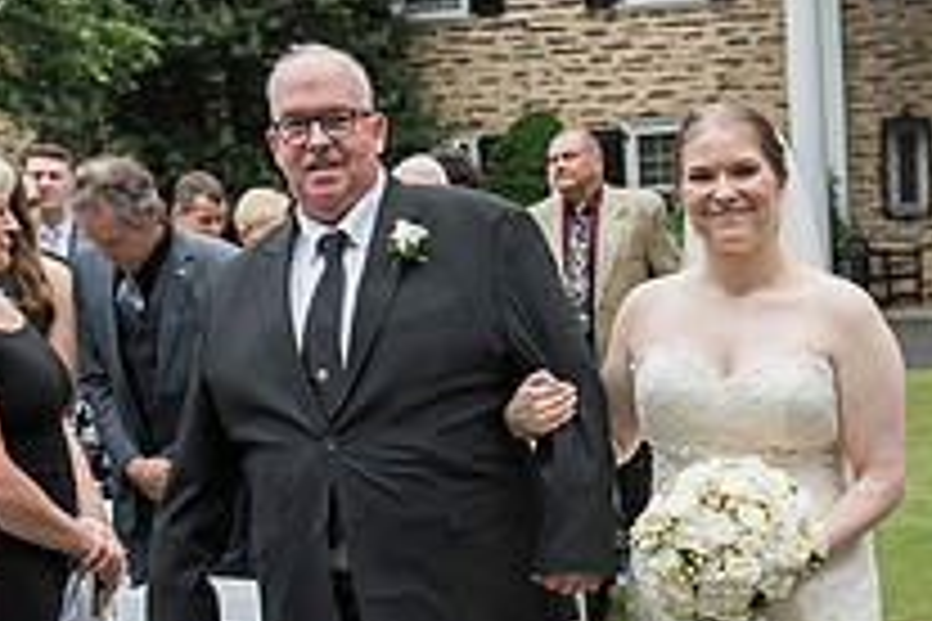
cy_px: 484
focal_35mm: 87
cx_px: 626
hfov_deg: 23.3
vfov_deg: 15.6
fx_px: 2252
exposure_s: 1/640
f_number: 4
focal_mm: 31
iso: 800
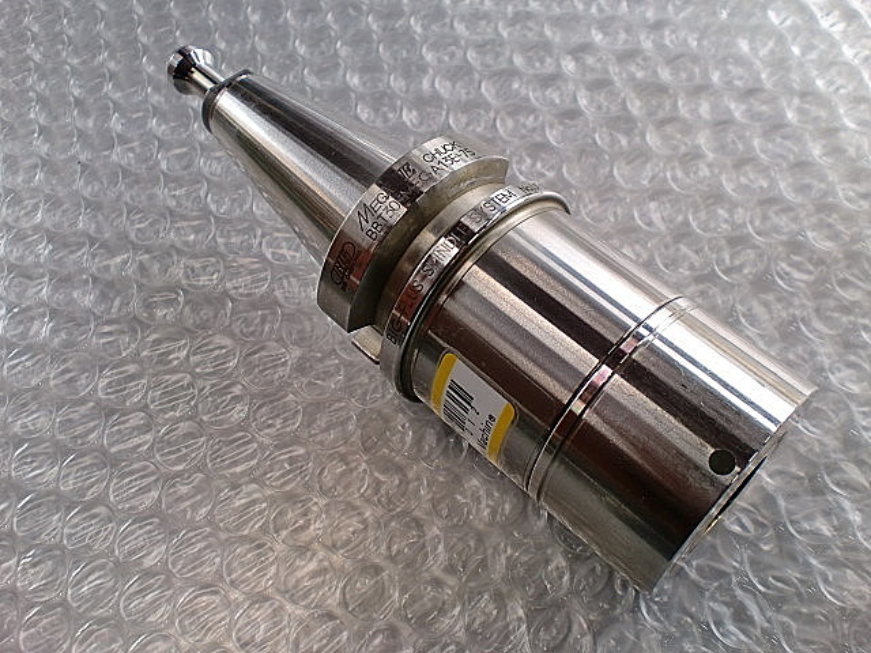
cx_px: 436
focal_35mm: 35
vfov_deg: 40.7
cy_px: 326
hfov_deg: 52.6
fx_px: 881
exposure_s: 1/125
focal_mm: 6.3
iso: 64
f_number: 3.1
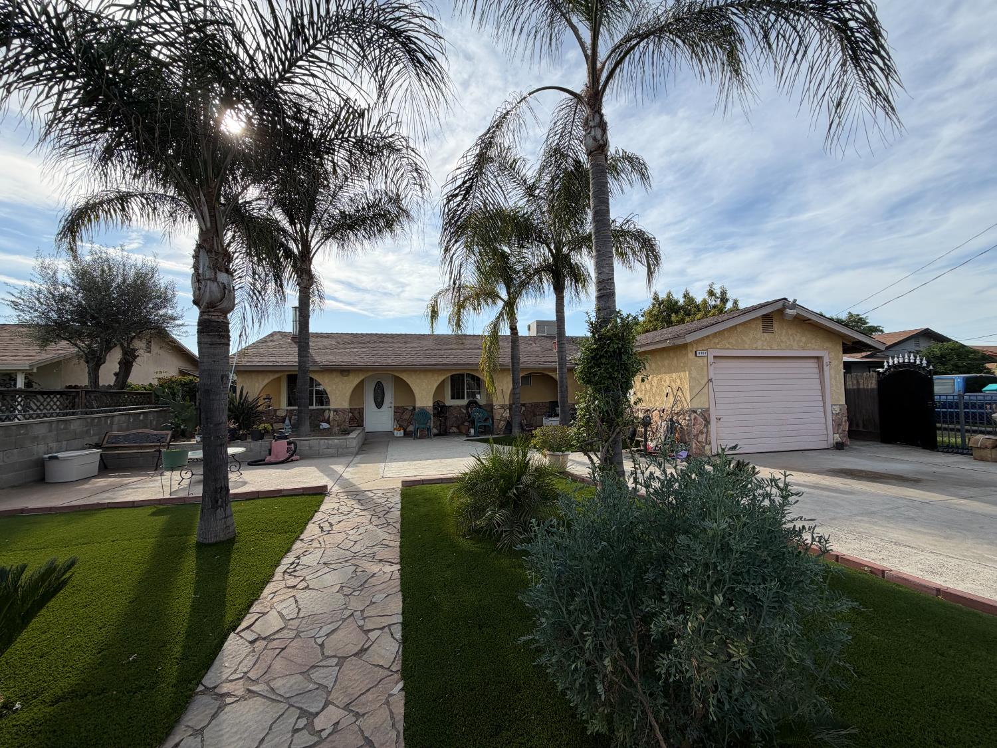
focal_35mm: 14
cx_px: 498
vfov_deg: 85.7
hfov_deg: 102.1
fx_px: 403
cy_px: 374
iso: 20
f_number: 2.2
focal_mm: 2.22
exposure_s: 1/864
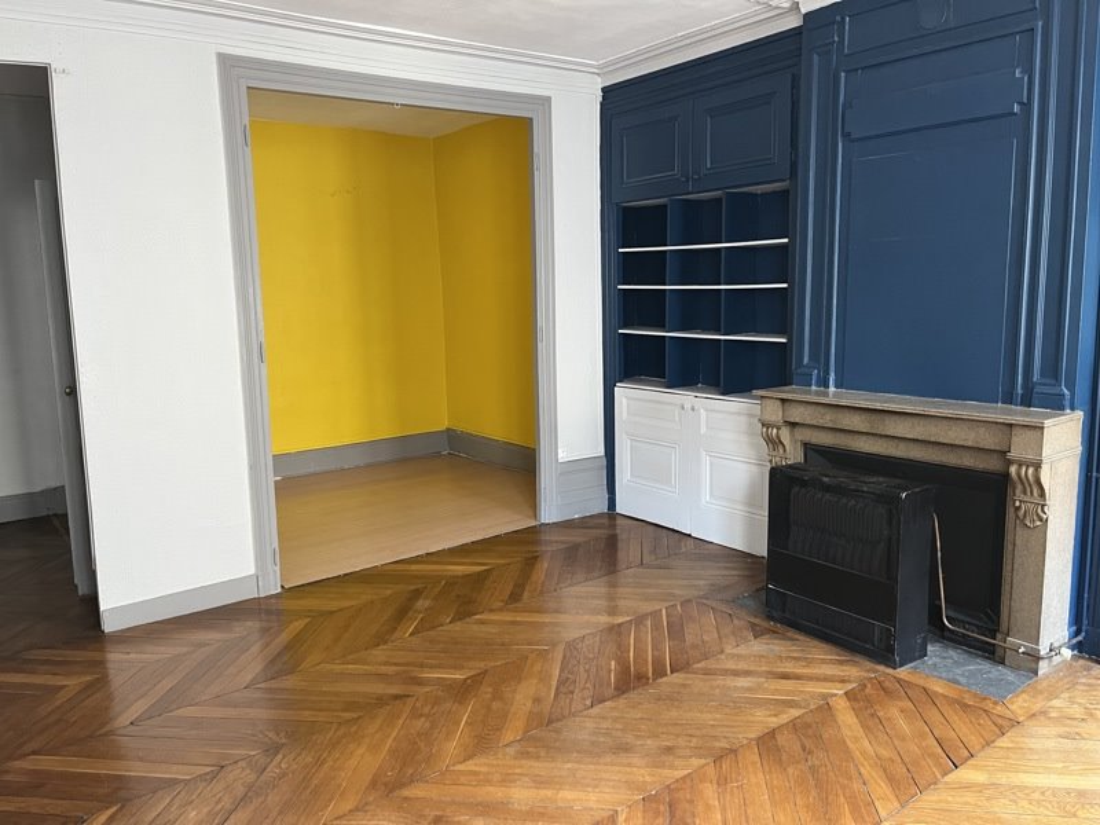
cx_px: 550
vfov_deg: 53.1
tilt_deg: -8.3
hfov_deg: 67.3
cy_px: 412
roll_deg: +0.8
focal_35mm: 26
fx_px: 826
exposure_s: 1/60
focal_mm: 5.1
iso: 320
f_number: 1.6
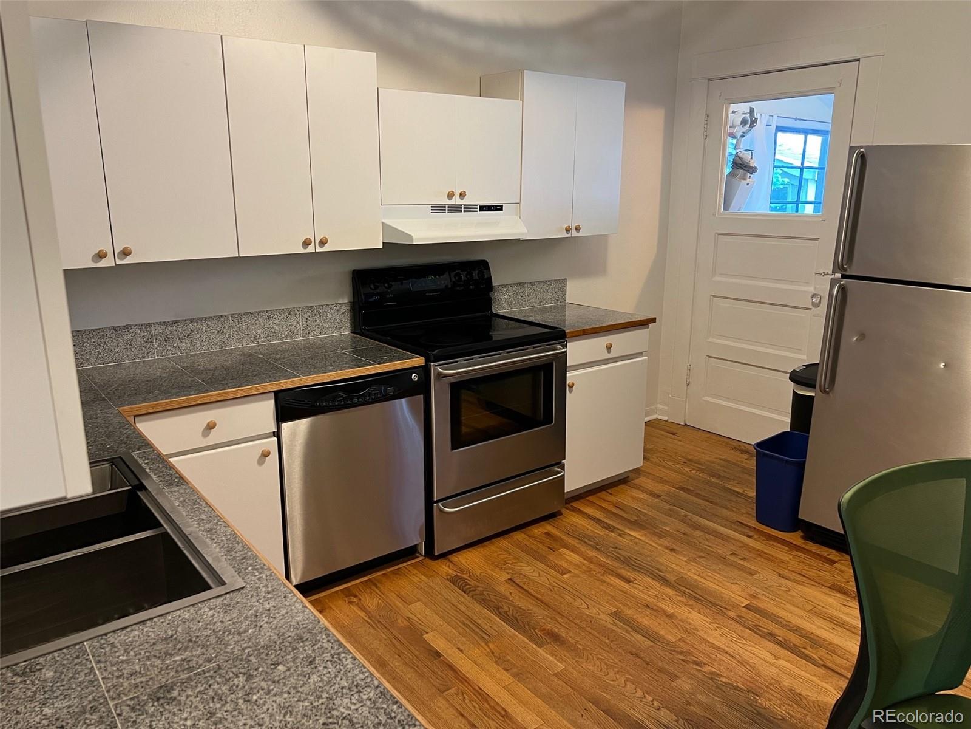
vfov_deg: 53.1
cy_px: 364
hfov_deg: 67.3
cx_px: 486
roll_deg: +0.5
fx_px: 729
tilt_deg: -13.6
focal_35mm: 26
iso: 200
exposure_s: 1/60
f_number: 1.5
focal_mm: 5.7
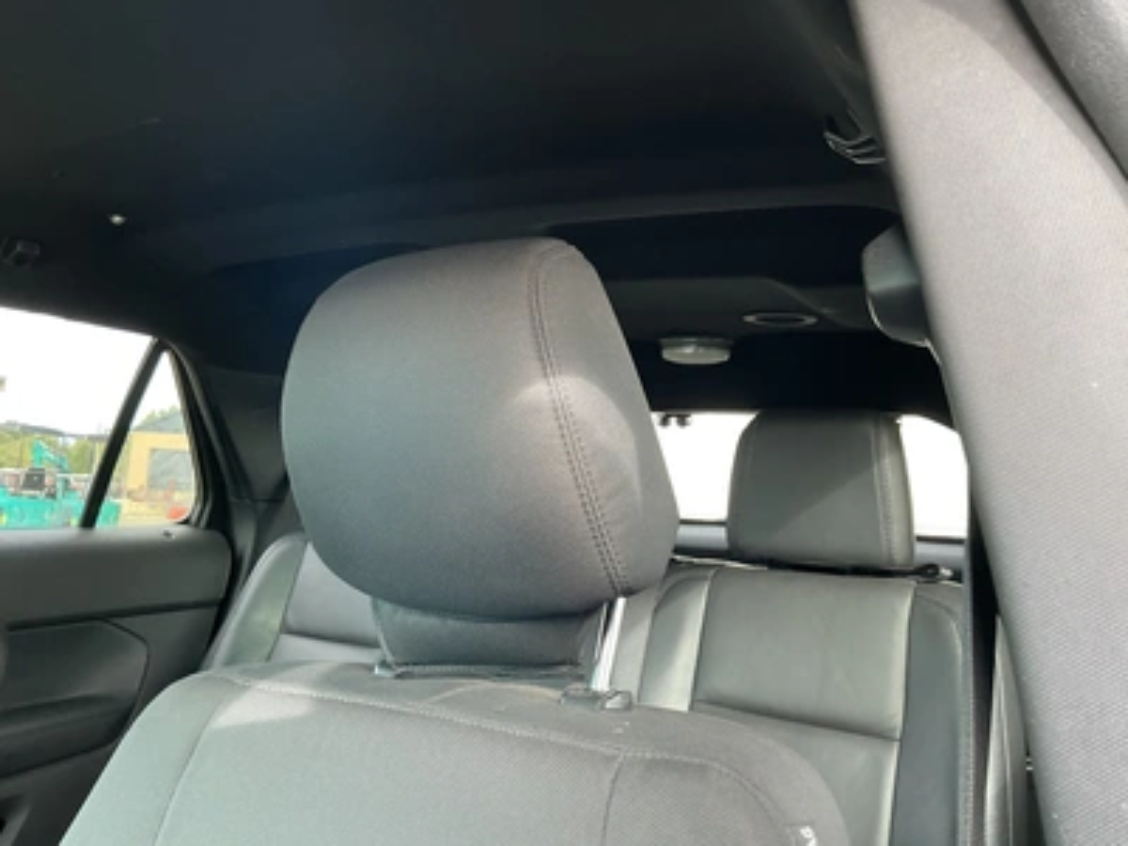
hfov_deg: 63.4
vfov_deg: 49.7
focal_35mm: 28
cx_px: 564
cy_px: 423
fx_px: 912
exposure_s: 1/60
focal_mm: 3
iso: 80
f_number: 1.8
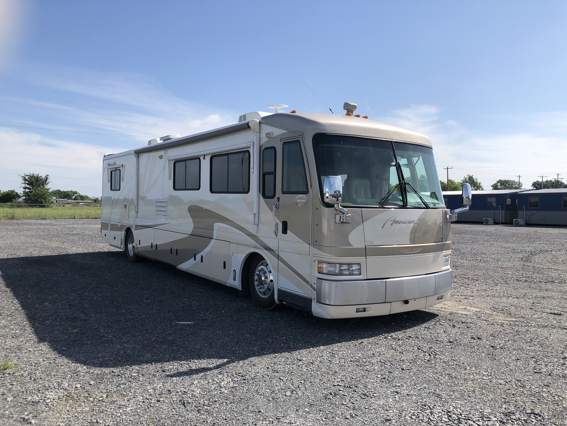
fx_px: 459
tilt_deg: -1.6
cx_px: 284
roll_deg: -0.5
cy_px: 213
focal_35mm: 28
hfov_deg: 63.4
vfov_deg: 49.7
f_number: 1.8
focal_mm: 3.99
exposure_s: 1/2525
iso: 20
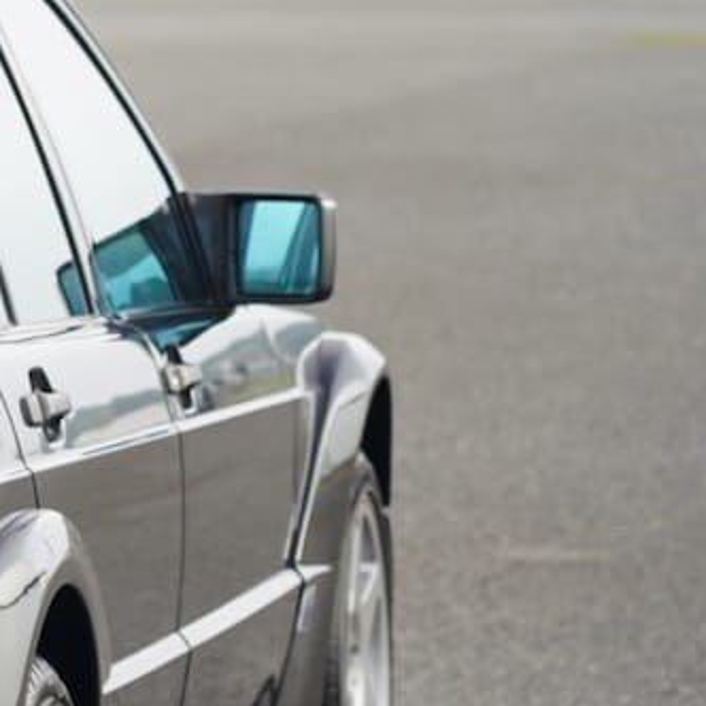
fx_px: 7938
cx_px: -615
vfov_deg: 5.1
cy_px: 493
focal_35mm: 344
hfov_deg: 5.0
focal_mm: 105
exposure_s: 1/125
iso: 320
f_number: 4
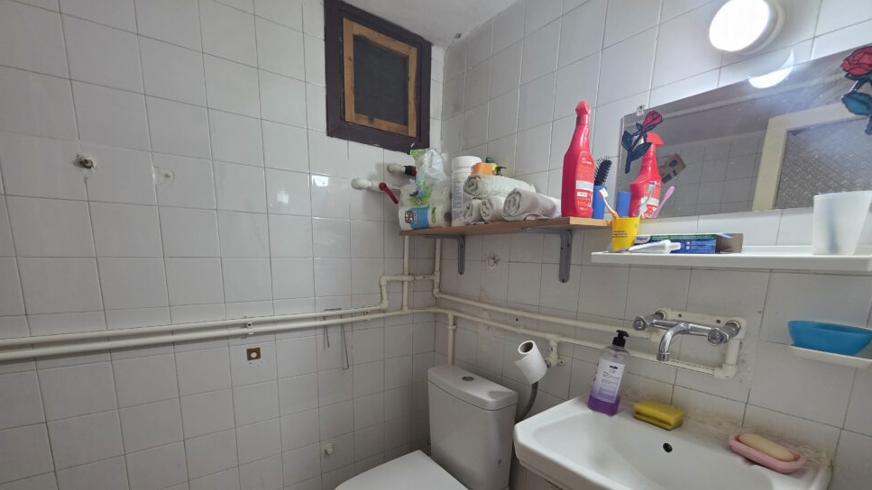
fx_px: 347
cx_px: 436
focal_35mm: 15
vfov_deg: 69.0
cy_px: 318
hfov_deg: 103.0
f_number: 1.9
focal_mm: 2.2
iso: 160
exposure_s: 1/100
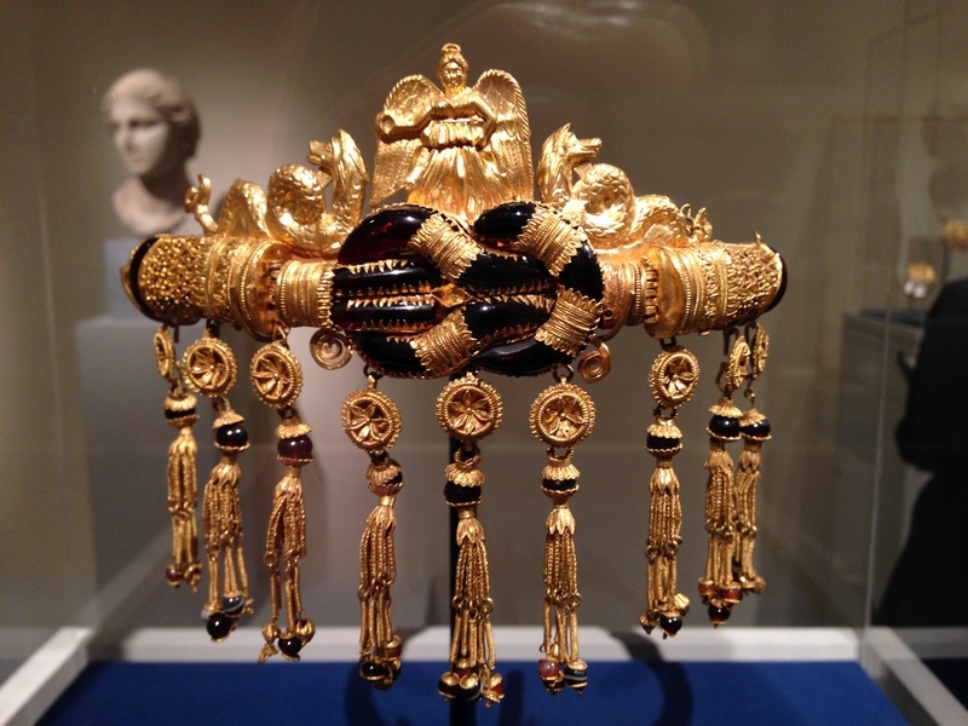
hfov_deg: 55.4
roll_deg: +1.3
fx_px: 923
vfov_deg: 42.9
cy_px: 363
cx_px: 484
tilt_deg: -8.1
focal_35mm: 33
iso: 125
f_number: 2.4
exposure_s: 1/20
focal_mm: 4.12
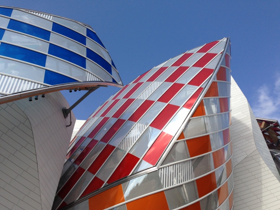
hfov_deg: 53.9
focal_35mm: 34
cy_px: 108
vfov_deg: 41.8
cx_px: 144
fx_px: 275
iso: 50
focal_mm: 4.13
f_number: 2.4
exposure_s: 1/1506
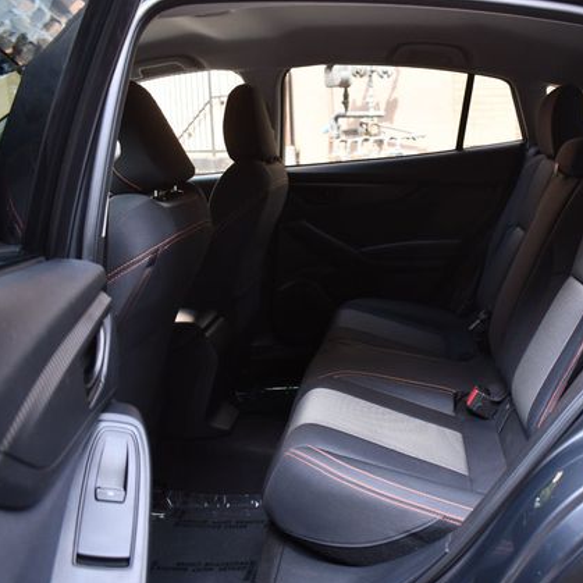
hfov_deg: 46.4
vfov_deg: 47.2
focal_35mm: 35
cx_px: 395
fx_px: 667
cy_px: 295
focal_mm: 18
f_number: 3.5
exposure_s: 1/250
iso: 500
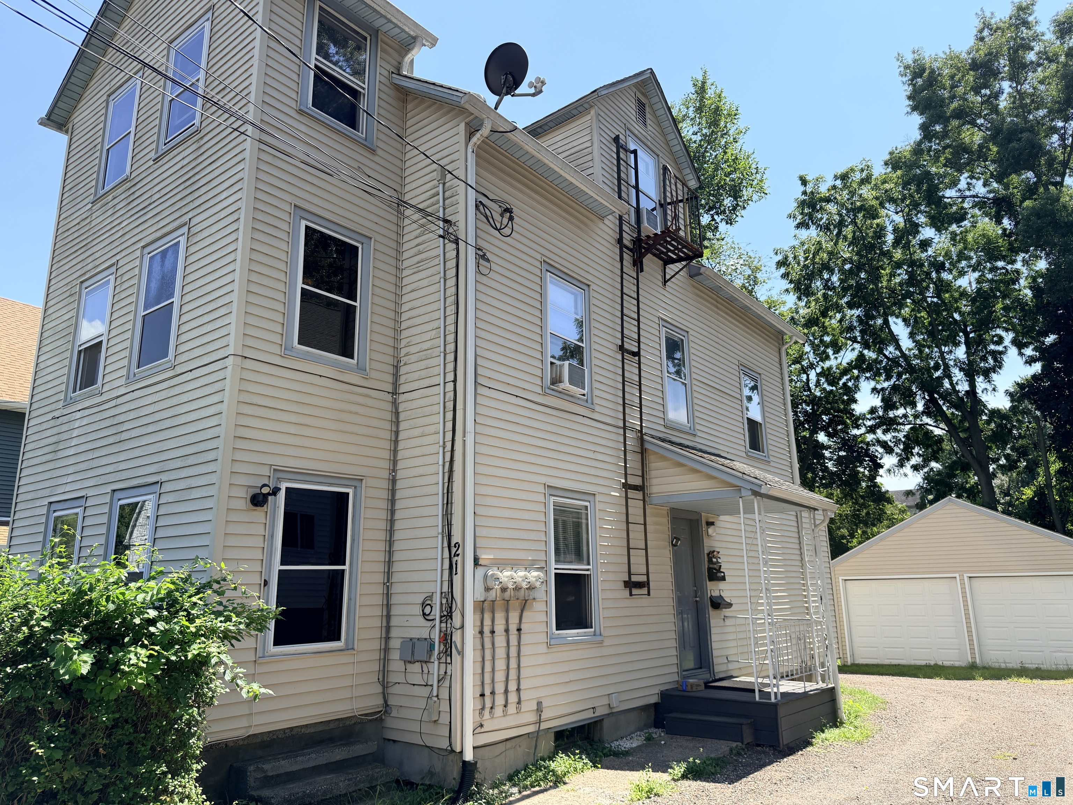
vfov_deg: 56.8
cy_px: 402
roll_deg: +1.3
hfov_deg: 71.6
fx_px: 744
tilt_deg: +14.8
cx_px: 536
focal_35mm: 24
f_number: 1.78
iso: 100
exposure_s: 1/2703
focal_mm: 6.76
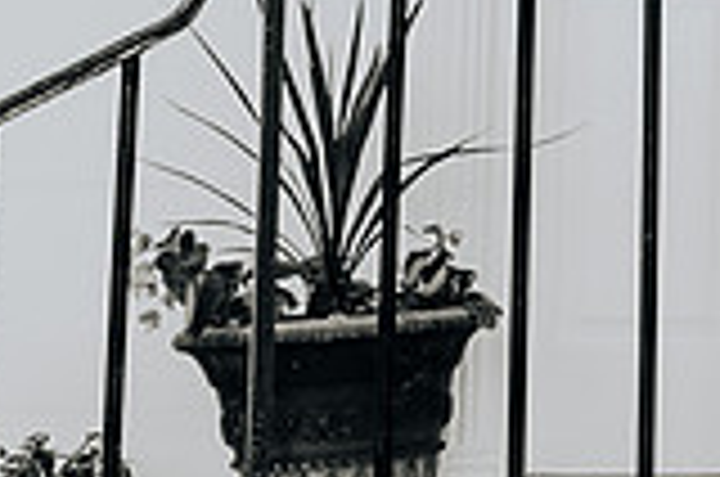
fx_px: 3613
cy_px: -229
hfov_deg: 10.9
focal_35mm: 181
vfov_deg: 7.4
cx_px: 1166
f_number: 8
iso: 500
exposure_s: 1/125
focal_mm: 46
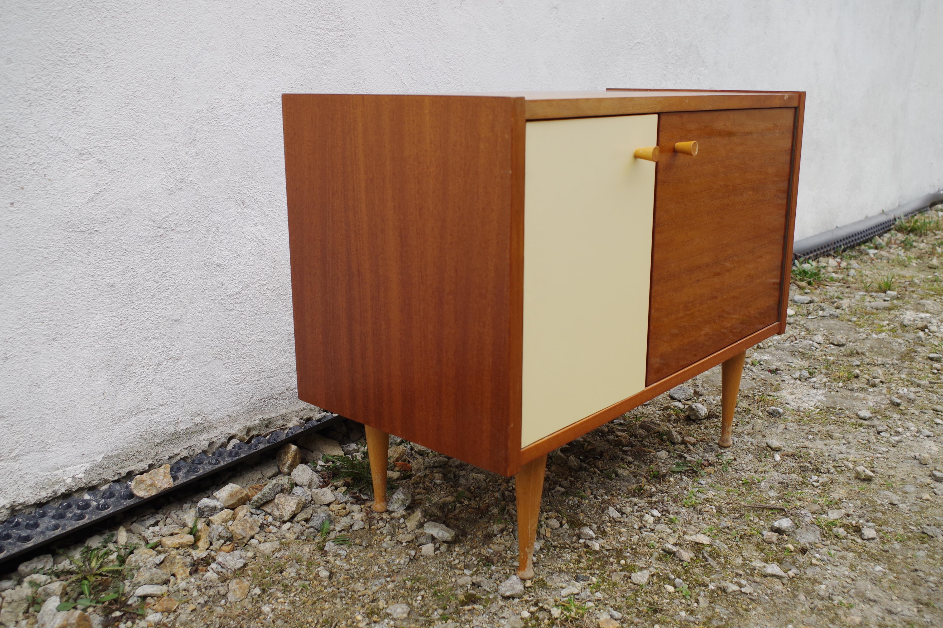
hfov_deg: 56.5
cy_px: 297
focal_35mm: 34
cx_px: 485
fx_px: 878
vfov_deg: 39.4
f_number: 5.6
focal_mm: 21
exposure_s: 1/100
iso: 200
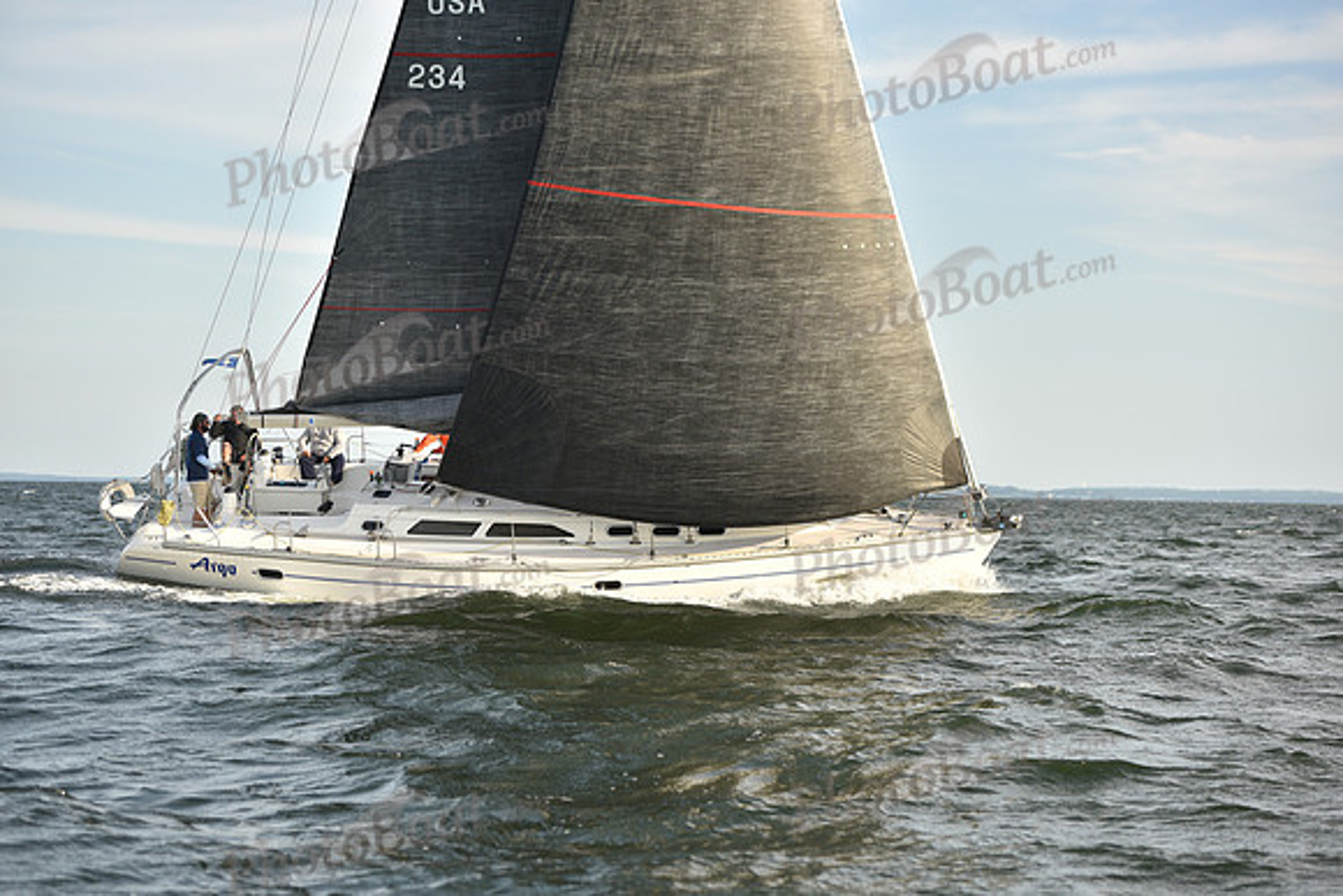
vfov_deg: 17.1
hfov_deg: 25.4
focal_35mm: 80
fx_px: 2985
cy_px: 448
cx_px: 672
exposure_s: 1/1600
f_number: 3.5
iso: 250
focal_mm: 80
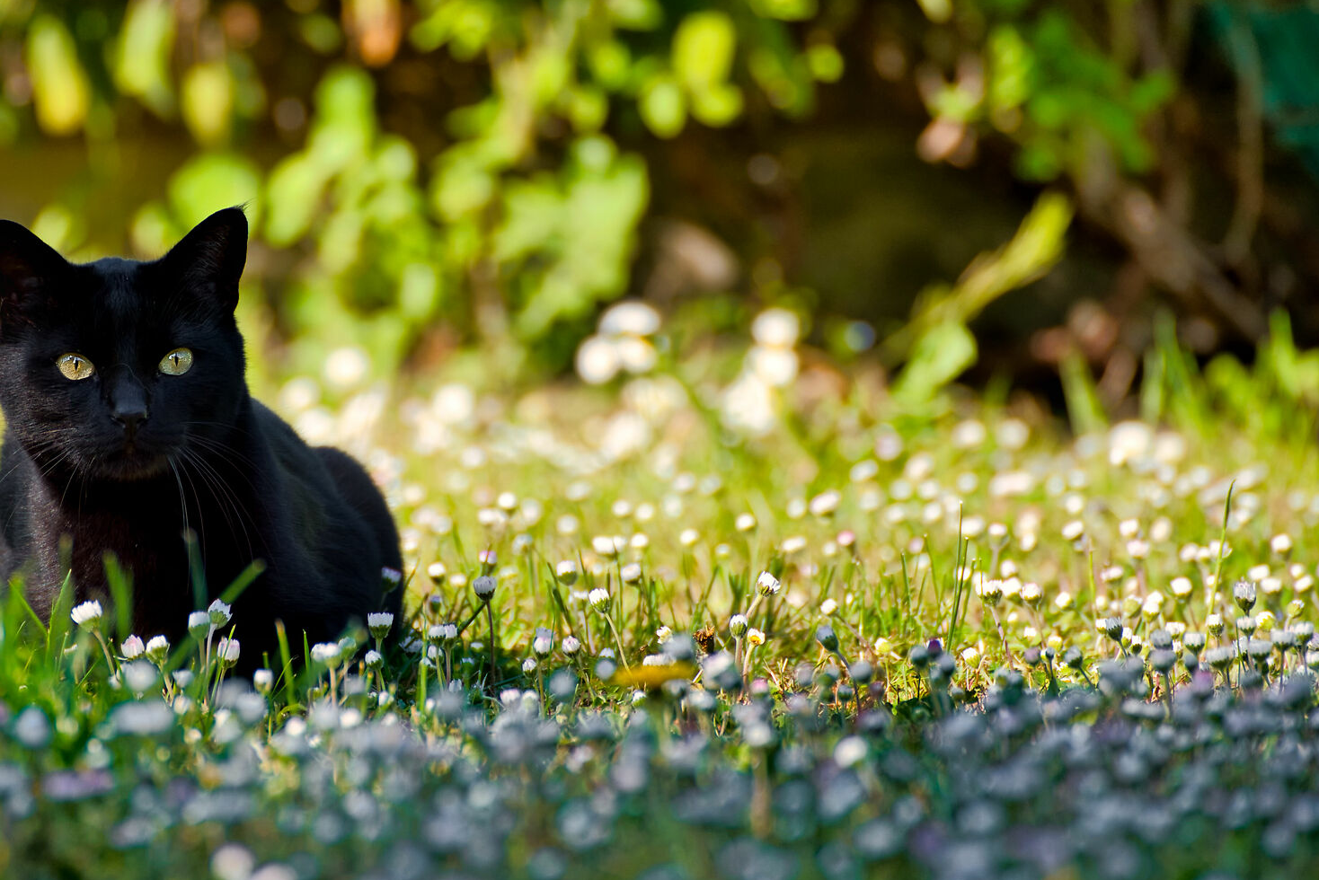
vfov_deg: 4.2
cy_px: 348
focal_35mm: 327
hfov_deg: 6.3
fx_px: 11985
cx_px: 510
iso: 200
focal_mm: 200
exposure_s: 1/1000
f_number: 5.3
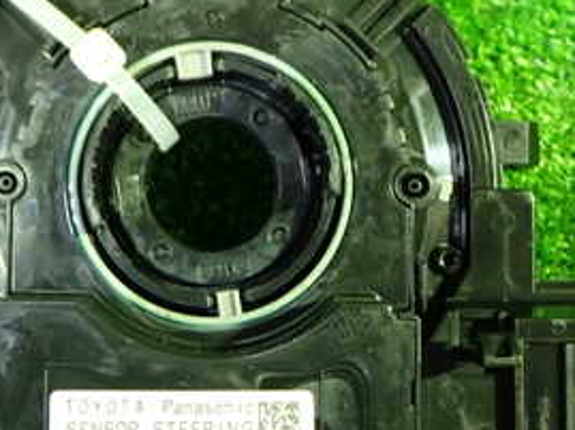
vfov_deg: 21.9
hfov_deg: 28.9
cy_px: 235
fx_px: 1111
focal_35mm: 67
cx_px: 233
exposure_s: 1/20
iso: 800
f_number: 2.3
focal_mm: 5.4
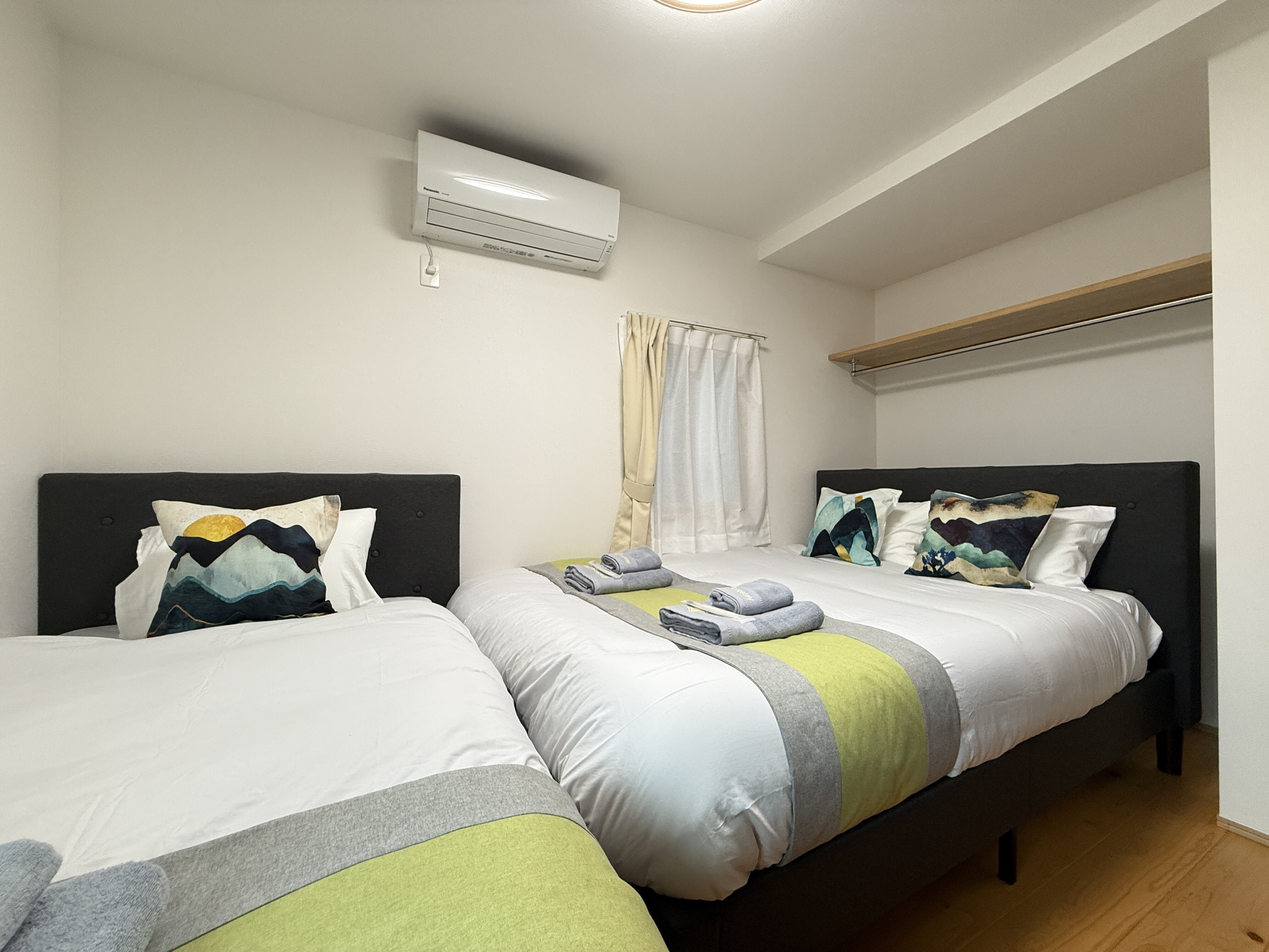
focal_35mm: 14
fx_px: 513
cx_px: 634
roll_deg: +0.2
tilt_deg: +0.6
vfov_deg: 85.7
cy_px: 476
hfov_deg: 102.1
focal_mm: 2.22
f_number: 2.2
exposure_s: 1/100
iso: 250
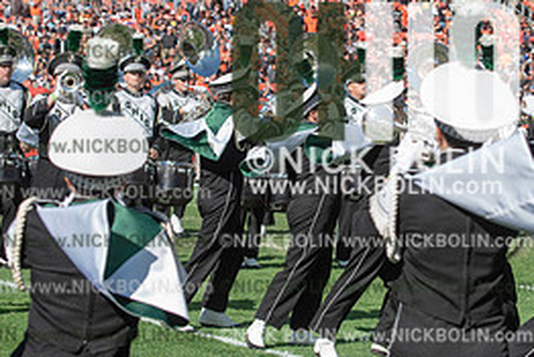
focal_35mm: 155
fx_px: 2300
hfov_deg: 13.2
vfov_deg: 8.9
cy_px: 99
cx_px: 375
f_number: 5
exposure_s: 1/2000
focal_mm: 70
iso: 400
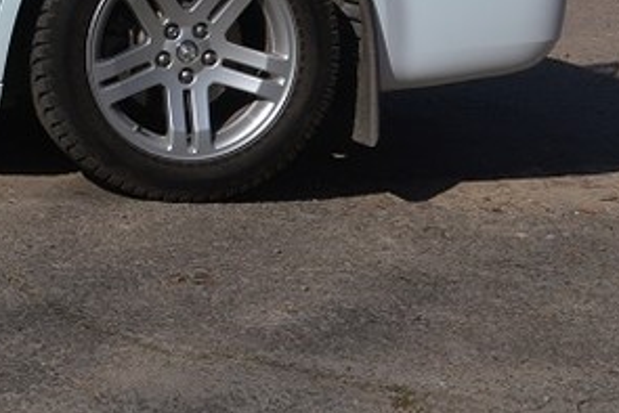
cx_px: -412
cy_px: -128
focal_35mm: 169
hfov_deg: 11.5
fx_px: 2907
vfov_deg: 8.0
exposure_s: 1/320
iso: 100
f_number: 9
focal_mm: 32
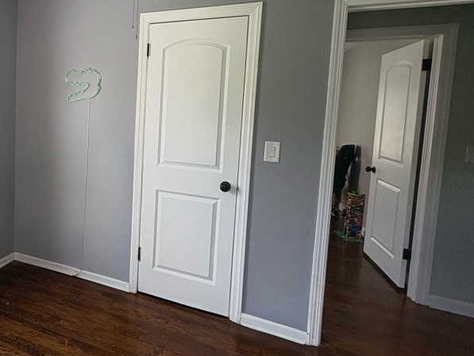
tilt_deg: -2.9
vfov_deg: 56.1
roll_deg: -2.0
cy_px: 132
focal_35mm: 24
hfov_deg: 65.2
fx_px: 329
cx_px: 95
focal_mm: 2.22
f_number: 2.2
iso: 125
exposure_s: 1/101
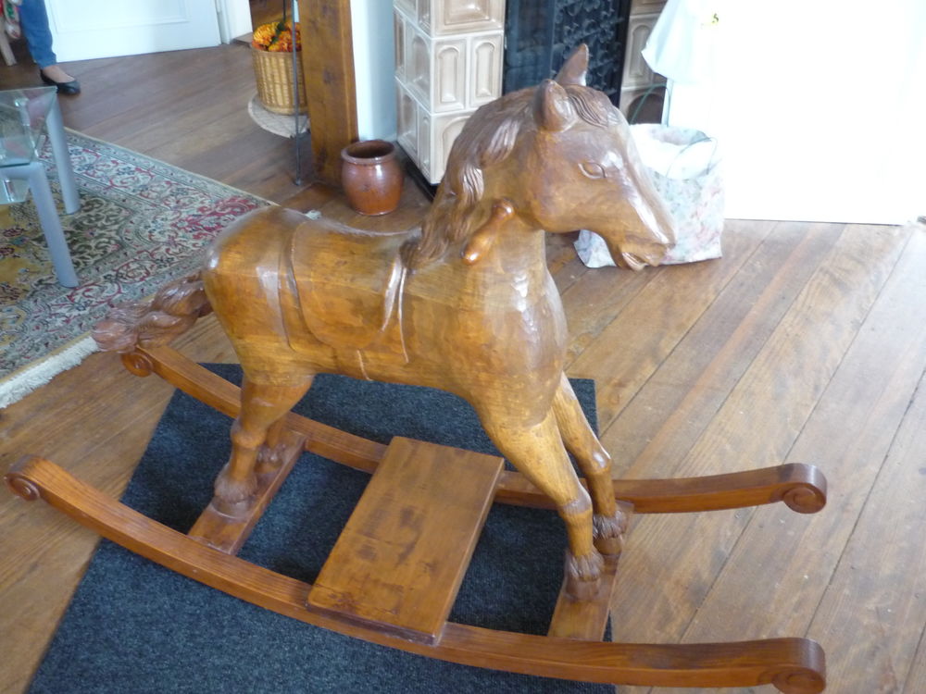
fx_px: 883
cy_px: 347
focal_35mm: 33
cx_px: 463
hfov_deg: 55.4
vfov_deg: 42.9
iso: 400
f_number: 2.8
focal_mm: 5.5
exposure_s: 1/13
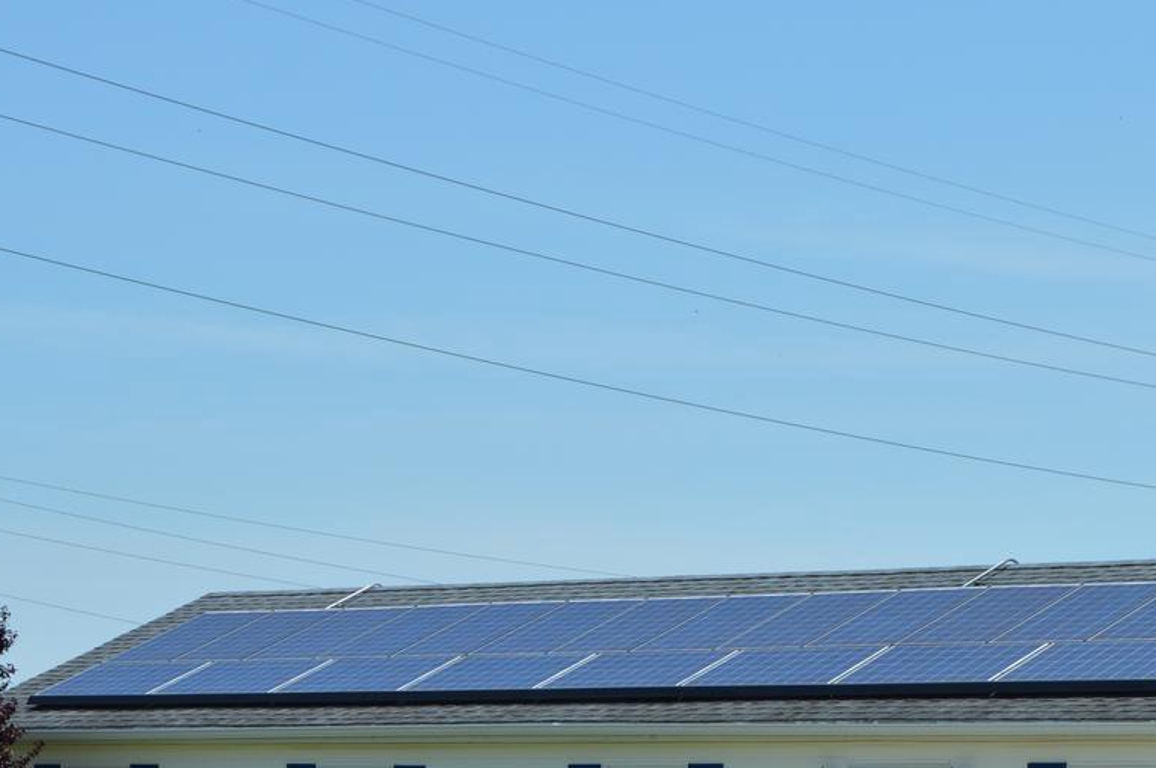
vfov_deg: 10.8
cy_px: 926
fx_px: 3988
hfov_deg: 16.5
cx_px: 661
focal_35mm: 124
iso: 100
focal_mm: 31
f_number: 9
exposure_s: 1/400
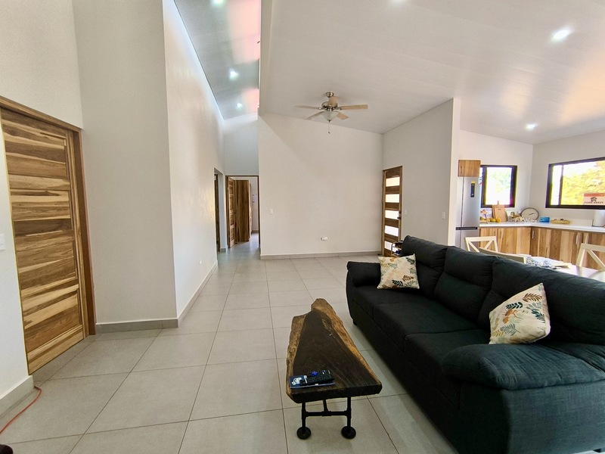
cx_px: 302
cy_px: 227
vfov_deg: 78.1
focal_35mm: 16
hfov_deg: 94.5
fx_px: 280
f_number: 2.2
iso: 160
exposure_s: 1/50
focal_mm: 1.65
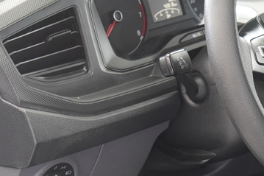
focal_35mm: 197
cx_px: 347
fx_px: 1444
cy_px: 51
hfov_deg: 10.2
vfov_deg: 7.0
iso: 640
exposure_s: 1/80
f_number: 4
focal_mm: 46
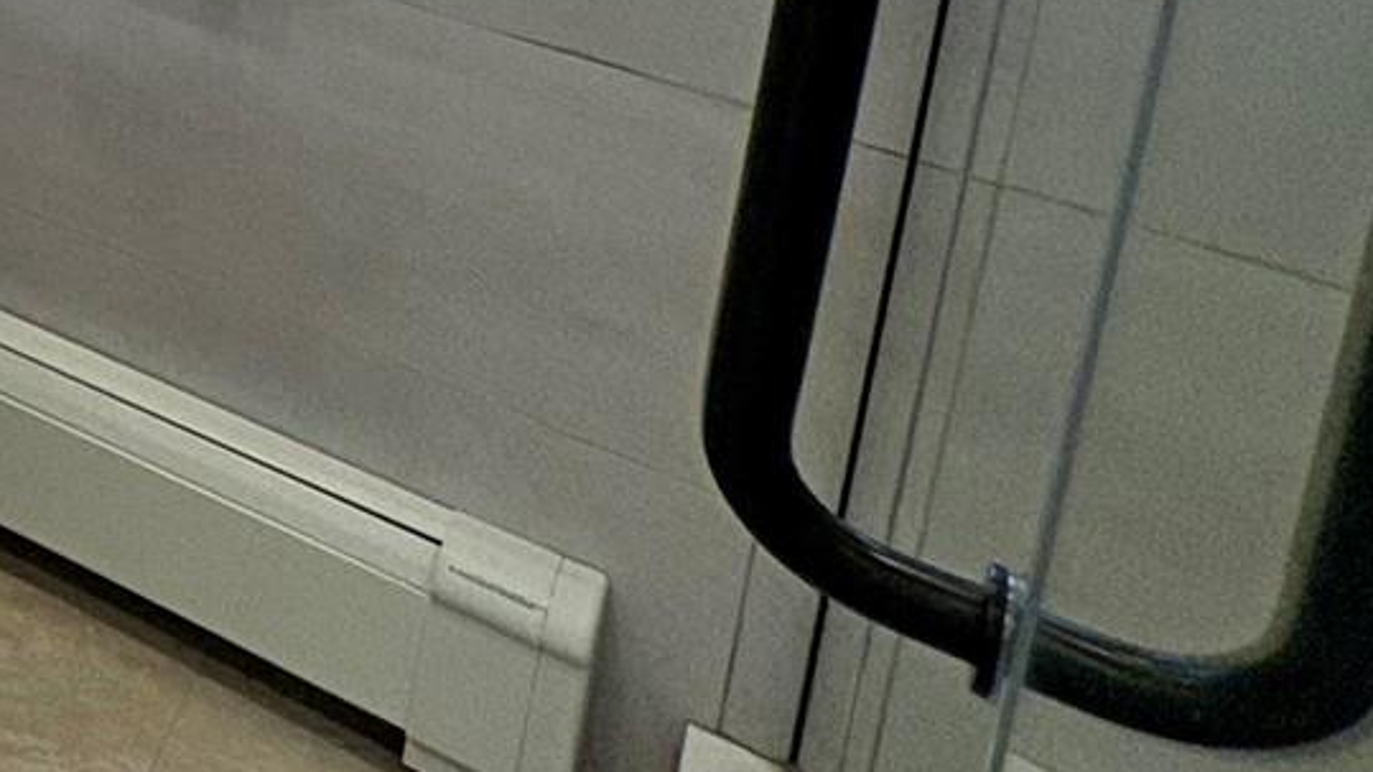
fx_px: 2111
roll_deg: +0.6
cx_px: -1062
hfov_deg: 22.4
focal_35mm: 58
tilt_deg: -11.0
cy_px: -688
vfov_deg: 16.6
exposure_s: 1/120
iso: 160
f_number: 2.2
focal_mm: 2.22
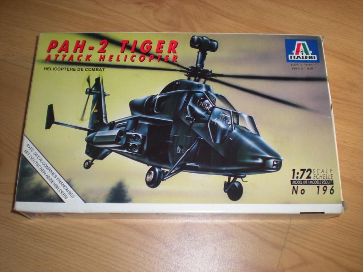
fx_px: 398
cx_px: 182
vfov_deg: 37.7
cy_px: 136
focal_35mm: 38
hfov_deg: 49.0
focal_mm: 6.3
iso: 64
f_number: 3.1
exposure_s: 1/53.1
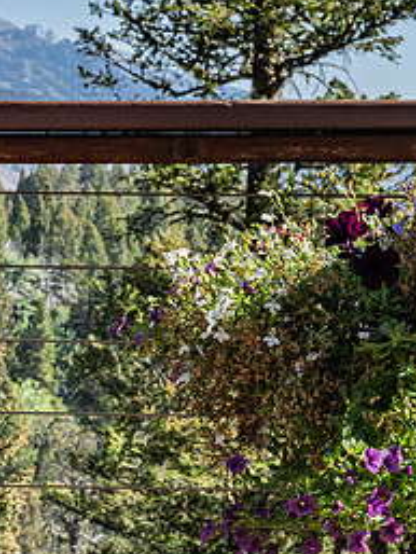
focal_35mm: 200
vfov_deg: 9.9
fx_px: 3202
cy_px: 193
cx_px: 205
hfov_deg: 7.4
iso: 400
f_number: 22
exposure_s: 1/200
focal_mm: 90
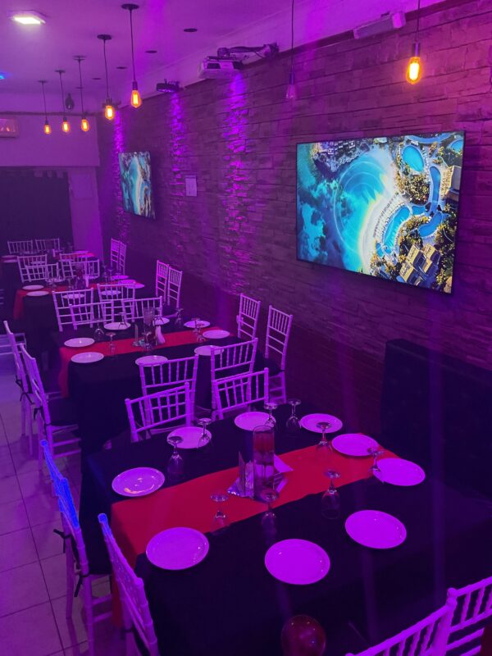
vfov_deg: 61.7
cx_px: 246
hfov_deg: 48.2
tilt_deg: -17.5
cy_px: 328
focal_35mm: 29
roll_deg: +0.7
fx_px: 550
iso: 160
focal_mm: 3
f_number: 1.8
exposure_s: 1/60
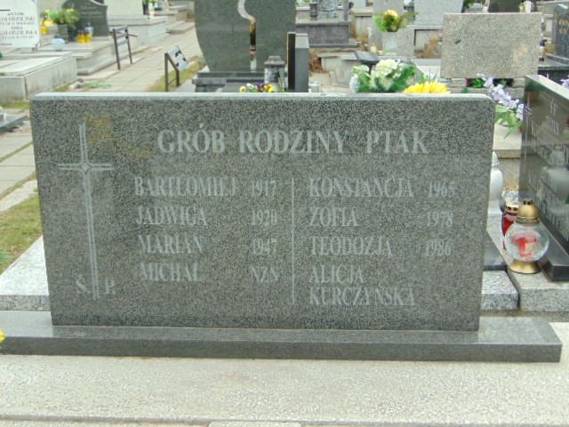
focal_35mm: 50
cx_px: 284
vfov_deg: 29.1
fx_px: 822
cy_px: 214
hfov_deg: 38.2
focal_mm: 9
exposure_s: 1/250
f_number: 3.5
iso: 80
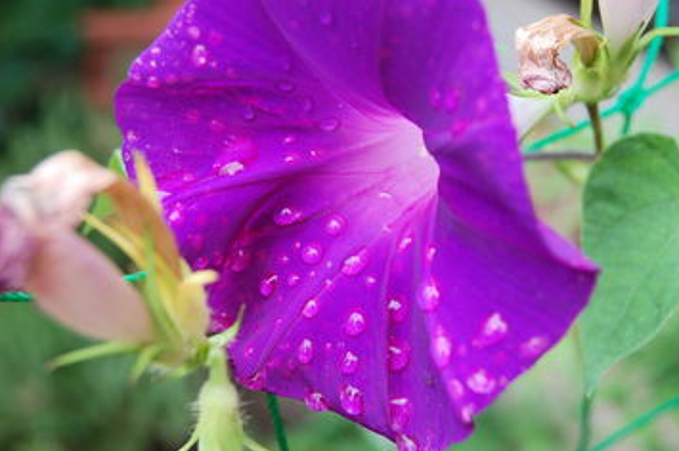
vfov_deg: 19.7
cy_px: 194
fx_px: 1300
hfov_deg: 29.3
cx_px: 350
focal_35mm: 69
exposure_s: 1/125
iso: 220
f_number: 5.6
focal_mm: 34
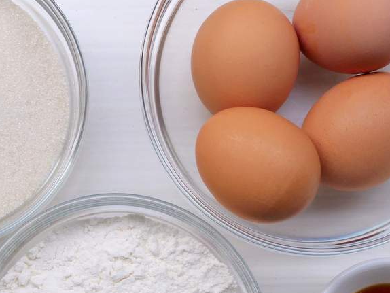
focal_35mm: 117
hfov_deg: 16.8
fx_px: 1319
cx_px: 128
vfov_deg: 12.6
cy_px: 207
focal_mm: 28
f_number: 11
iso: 800
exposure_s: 1/60
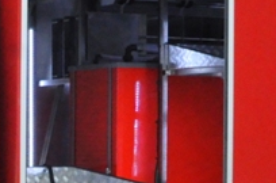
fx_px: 1270
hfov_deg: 11.8
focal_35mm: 166
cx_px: -164
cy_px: 168
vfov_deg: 8.2
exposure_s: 1/160
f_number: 13
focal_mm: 22
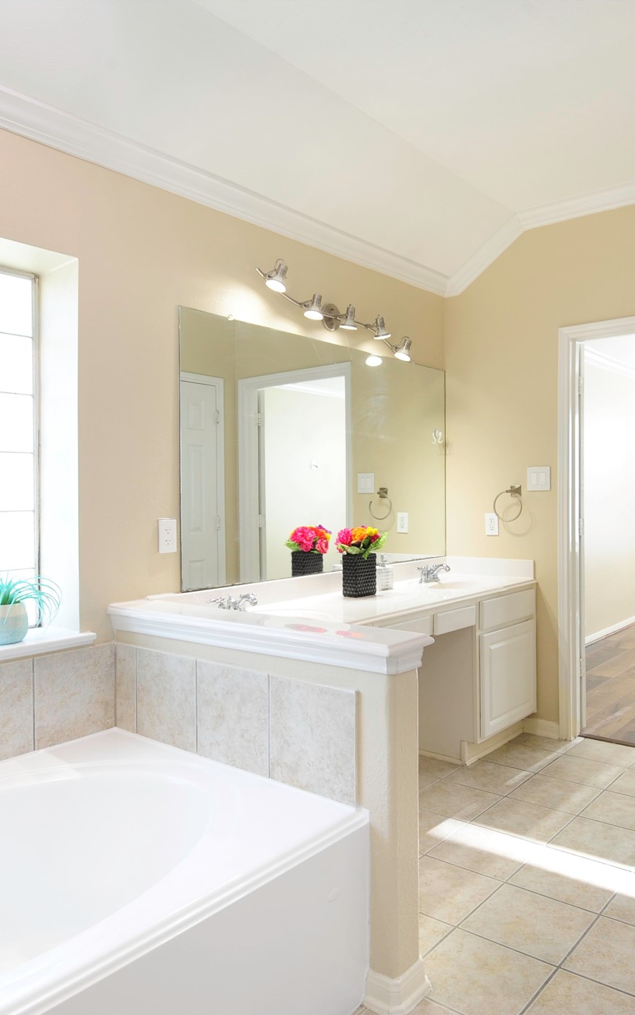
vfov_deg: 72.5
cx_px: 357
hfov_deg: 49.2
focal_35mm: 25
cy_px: 516
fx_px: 692
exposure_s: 1/6
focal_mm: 16
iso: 320
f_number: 8
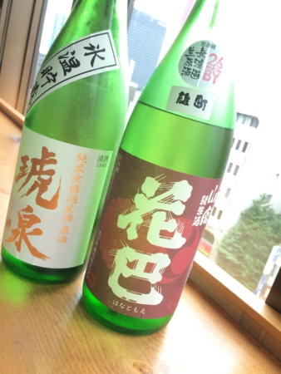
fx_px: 314
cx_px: 140
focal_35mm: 29
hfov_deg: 48.3
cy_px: 187
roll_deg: -15.2
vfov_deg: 61.6
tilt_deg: -16.8
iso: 50
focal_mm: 4.15
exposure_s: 1/30
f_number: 2.2
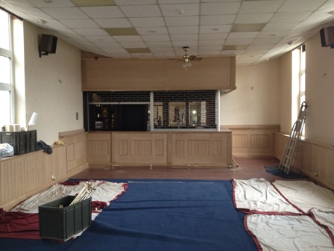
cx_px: 167
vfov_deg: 40.7
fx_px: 338
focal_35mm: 35
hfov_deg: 52.6
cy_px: 126
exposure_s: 1/20
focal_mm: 4.28
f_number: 2.4
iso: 200
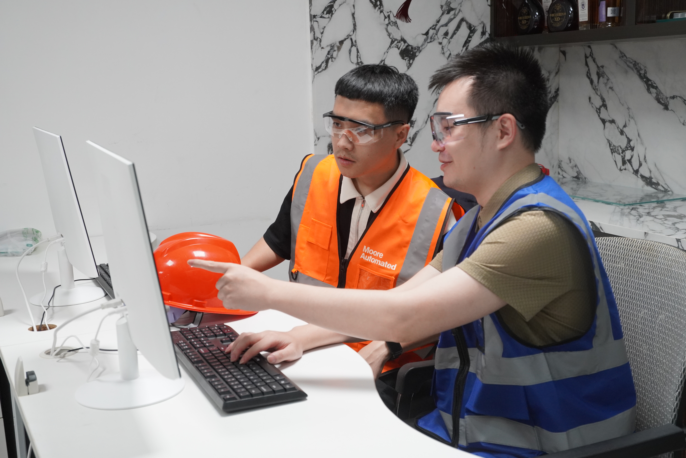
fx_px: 886
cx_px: 343
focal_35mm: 46
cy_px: 229
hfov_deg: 42.3
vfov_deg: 28.9
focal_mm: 31
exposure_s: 1/160
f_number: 4
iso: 1250
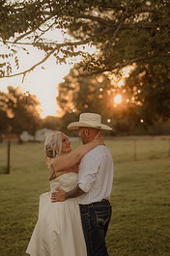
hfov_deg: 16.0
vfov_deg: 23.9
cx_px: 92
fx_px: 604
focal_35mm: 85
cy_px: 133
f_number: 2.8
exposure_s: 1/400
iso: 200
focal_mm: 50
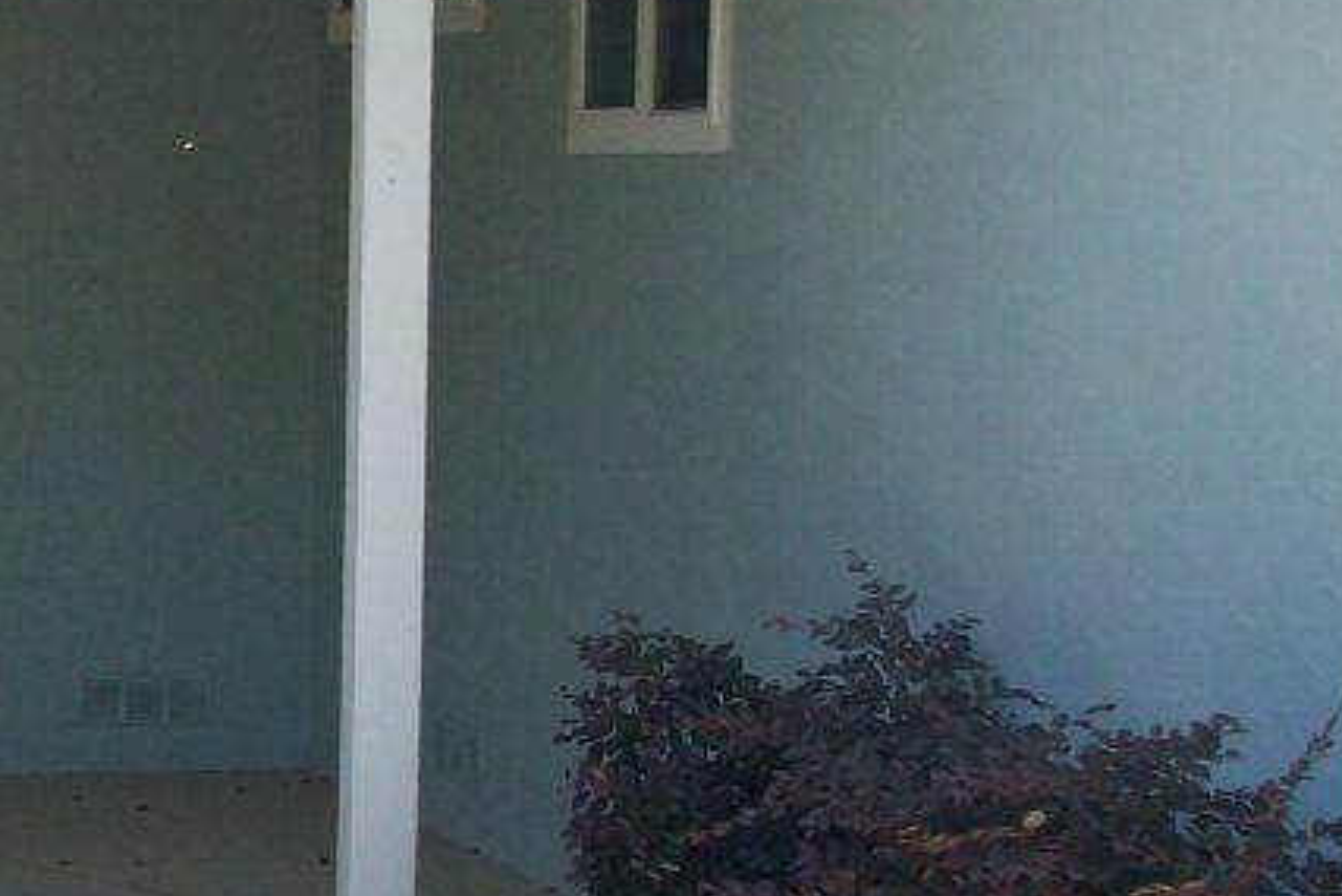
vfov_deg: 12.9
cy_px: 154
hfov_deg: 18.8
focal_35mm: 106
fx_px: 3953
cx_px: 22
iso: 64
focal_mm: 5.7
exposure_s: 1/259
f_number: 2.8
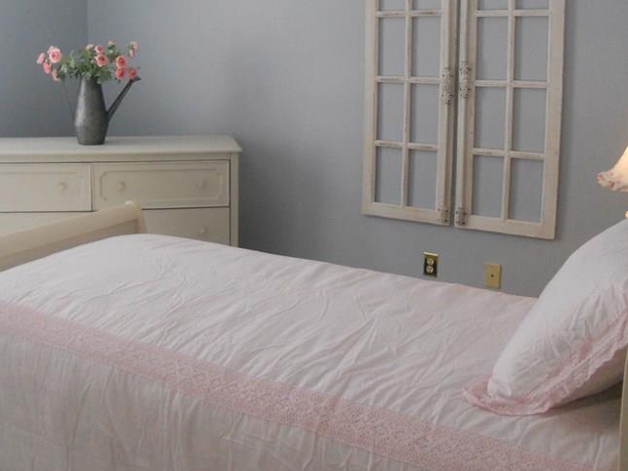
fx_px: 780
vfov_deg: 33.0
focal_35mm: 43
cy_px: 124
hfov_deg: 43.8
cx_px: 280
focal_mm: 4.9
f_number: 3.2
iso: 400
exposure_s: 1/50
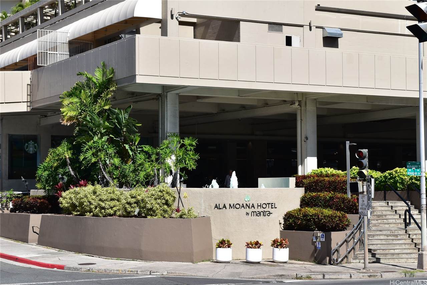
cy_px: 142
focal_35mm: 82
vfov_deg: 16.6
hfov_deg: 24.6
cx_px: 214
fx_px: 979
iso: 360
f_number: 11
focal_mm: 55
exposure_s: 1/500
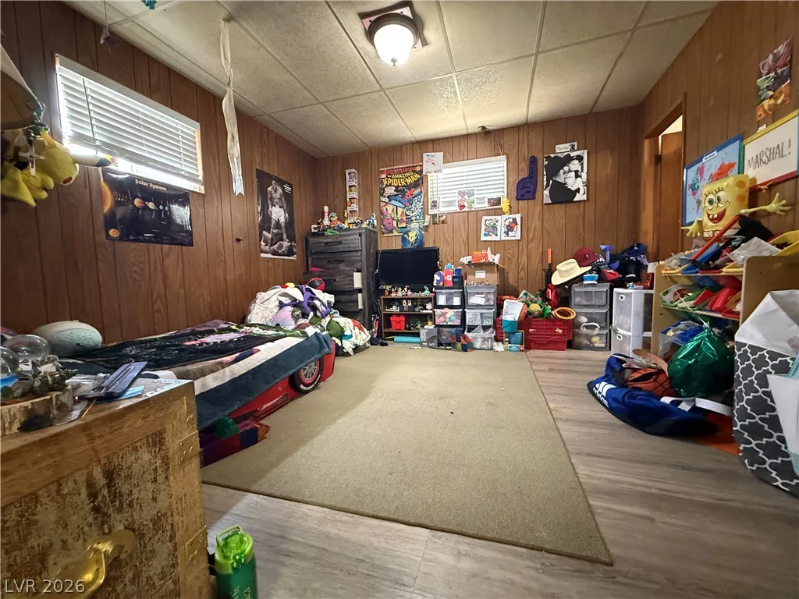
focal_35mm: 14
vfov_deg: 85.7
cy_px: 300
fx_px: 323
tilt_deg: -3.4
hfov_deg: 102.1
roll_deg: +0.8
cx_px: 400
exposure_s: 1/40
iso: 1000
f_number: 2.2
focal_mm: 2.22
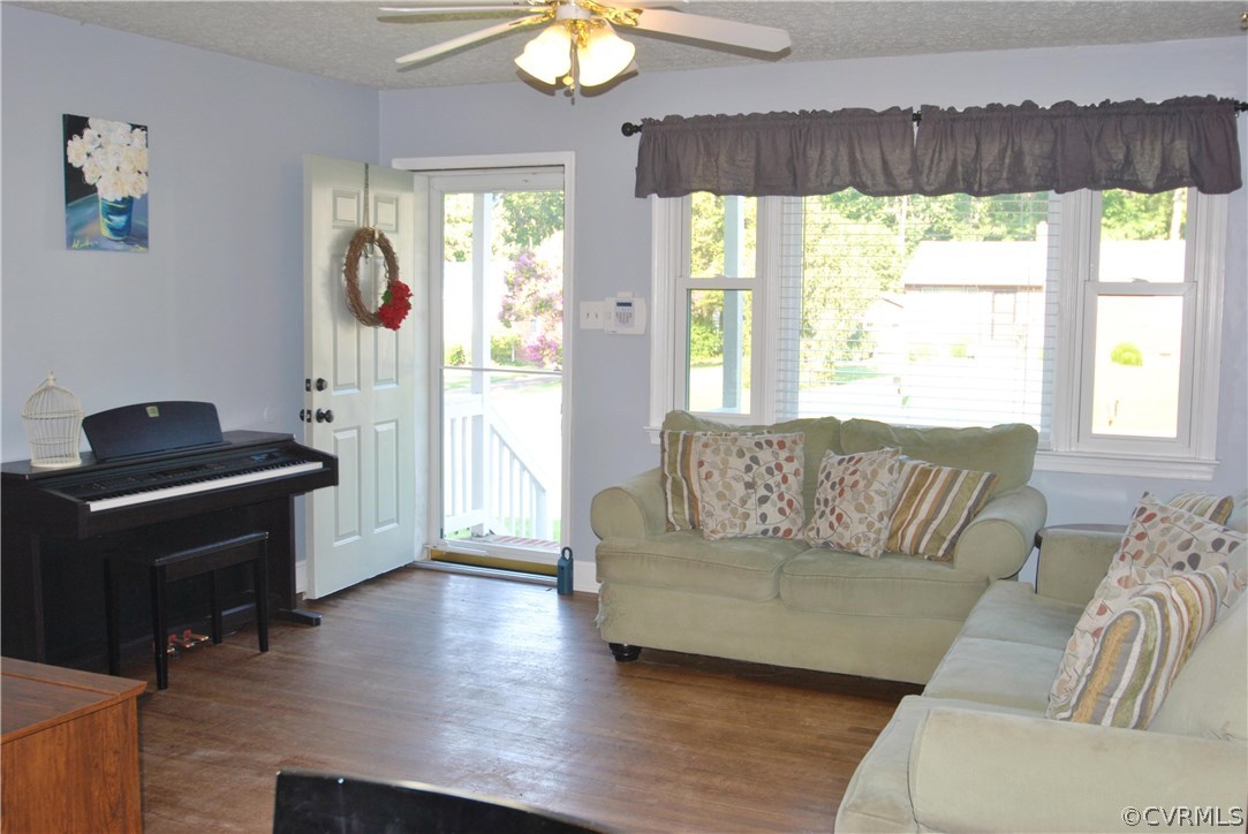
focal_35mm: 36
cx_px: 624
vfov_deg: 36.9
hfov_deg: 53.1
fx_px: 1249
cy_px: 417
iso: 200
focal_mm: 24
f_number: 4.5
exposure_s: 1/50
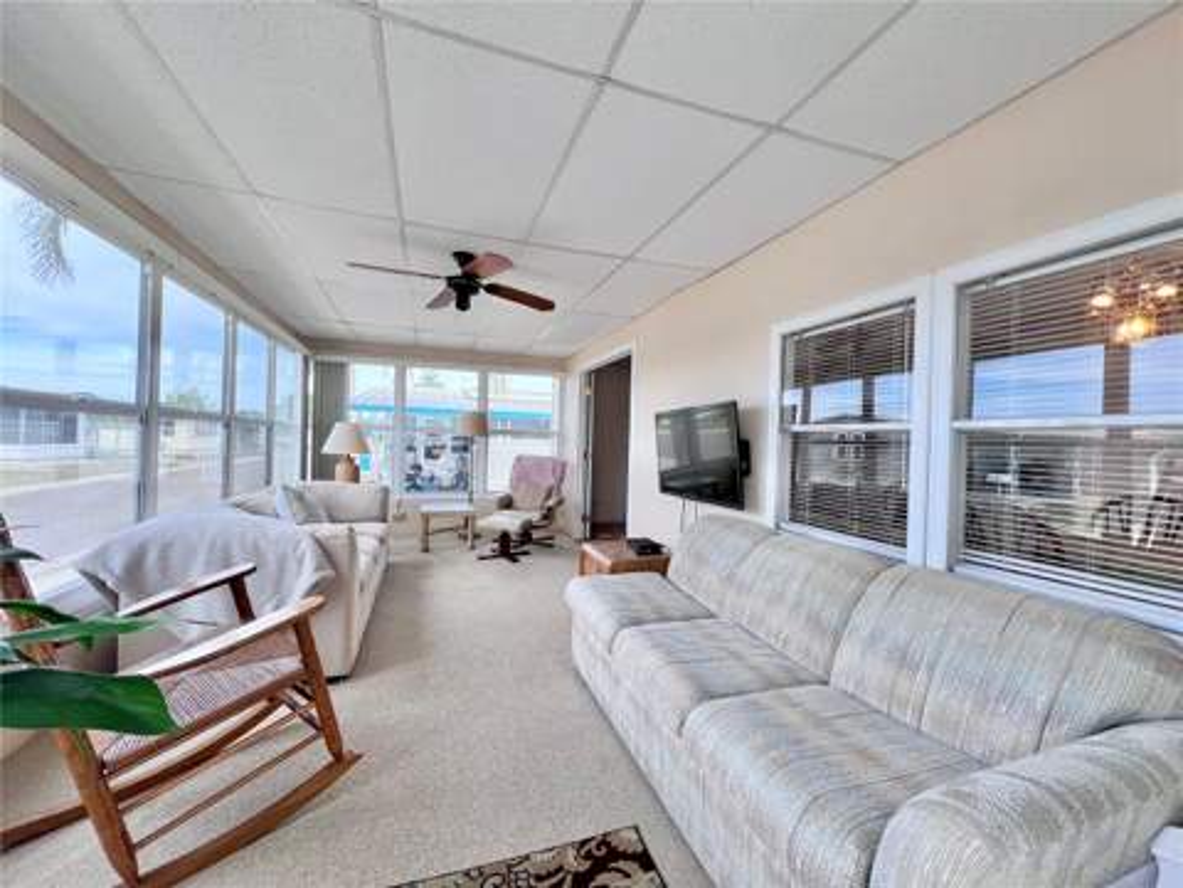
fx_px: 444
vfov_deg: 89.9
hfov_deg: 106.2
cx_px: 592
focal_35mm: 13
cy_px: 444
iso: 32
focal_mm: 1.57
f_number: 1.8
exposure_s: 1/168
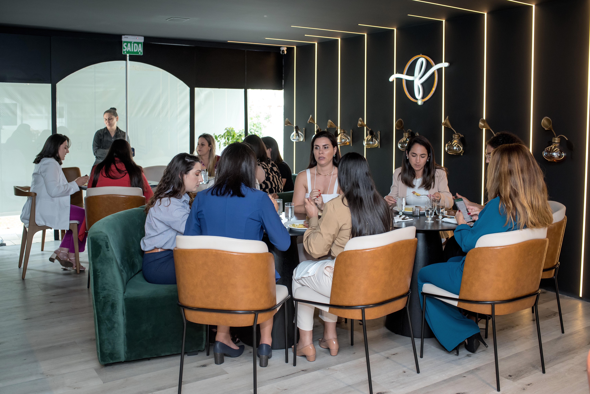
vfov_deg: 37.9
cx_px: 295
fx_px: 574
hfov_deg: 54.4
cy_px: 197
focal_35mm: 35
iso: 1250
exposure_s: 1/160
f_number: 3.5
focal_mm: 35
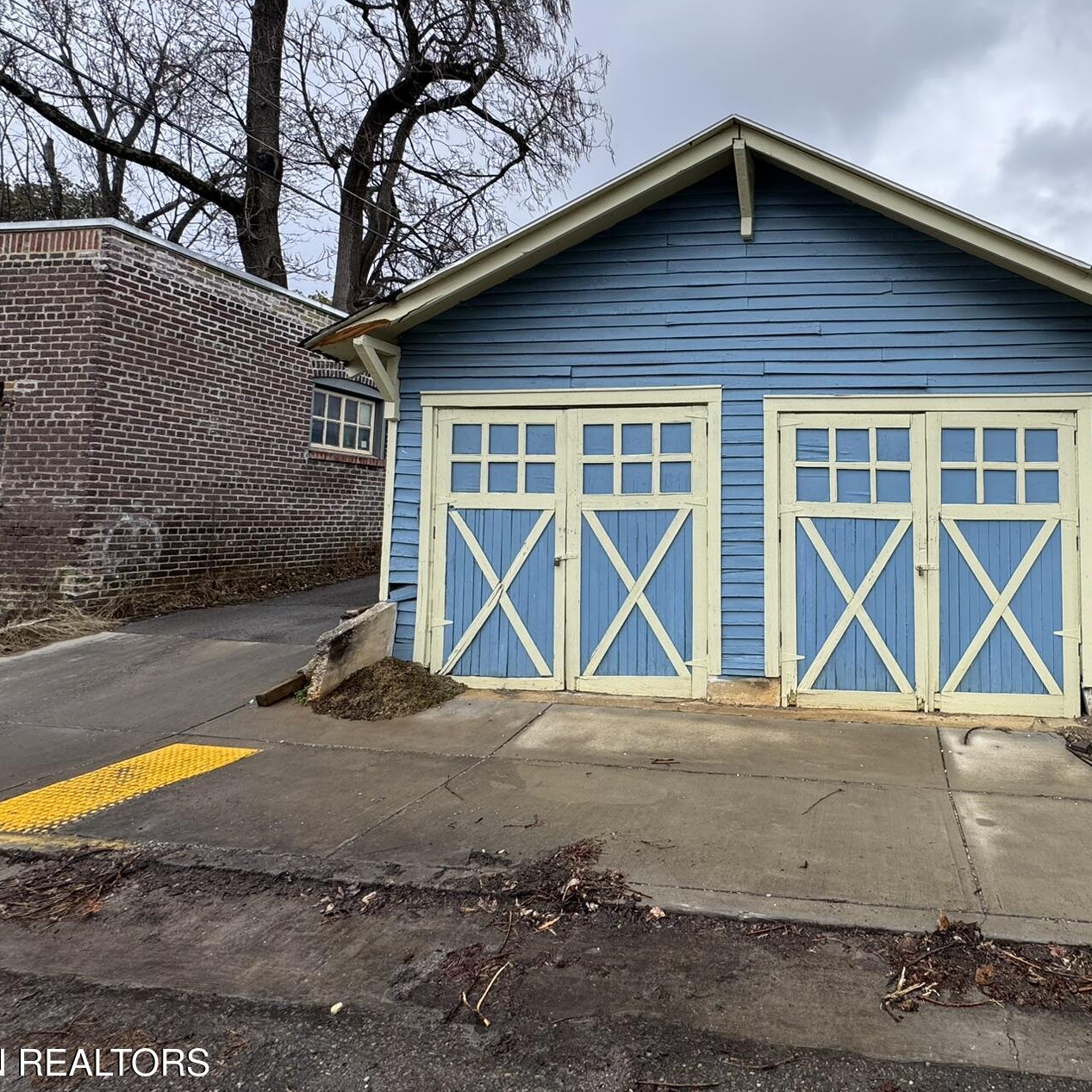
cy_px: 461
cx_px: 811
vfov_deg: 74.3
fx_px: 714
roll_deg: -1.7
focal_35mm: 20
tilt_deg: +4.9
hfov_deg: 70.1
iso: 40
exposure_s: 1/582
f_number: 2.2
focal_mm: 2.22
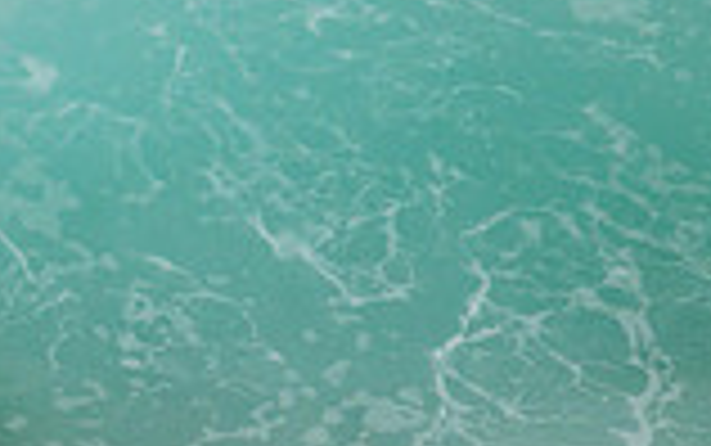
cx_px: -504
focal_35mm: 2996
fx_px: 58095
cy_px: 295
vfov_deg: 0.4
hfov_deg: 0.7
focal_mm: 800
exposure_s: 1/2000
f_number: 11
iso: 800
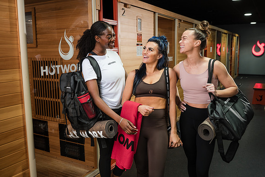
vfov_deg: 37.9
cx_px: 132
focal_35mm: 35
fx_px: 258
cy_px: 88
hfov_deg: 54.4
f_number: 4
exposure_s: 1/125
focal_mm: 35
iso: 400
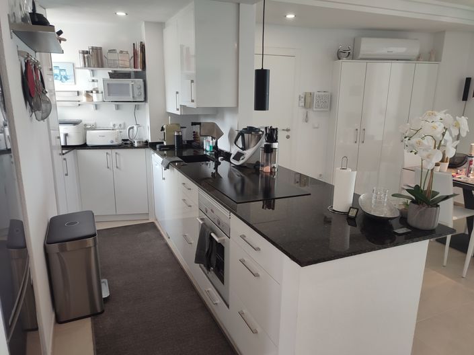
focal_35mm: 25
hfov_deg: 69.4
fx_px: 342
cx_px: 237
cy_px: 178
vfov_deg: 54.8
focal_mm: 6.04
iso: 135
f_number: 1.9
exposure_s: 1/50
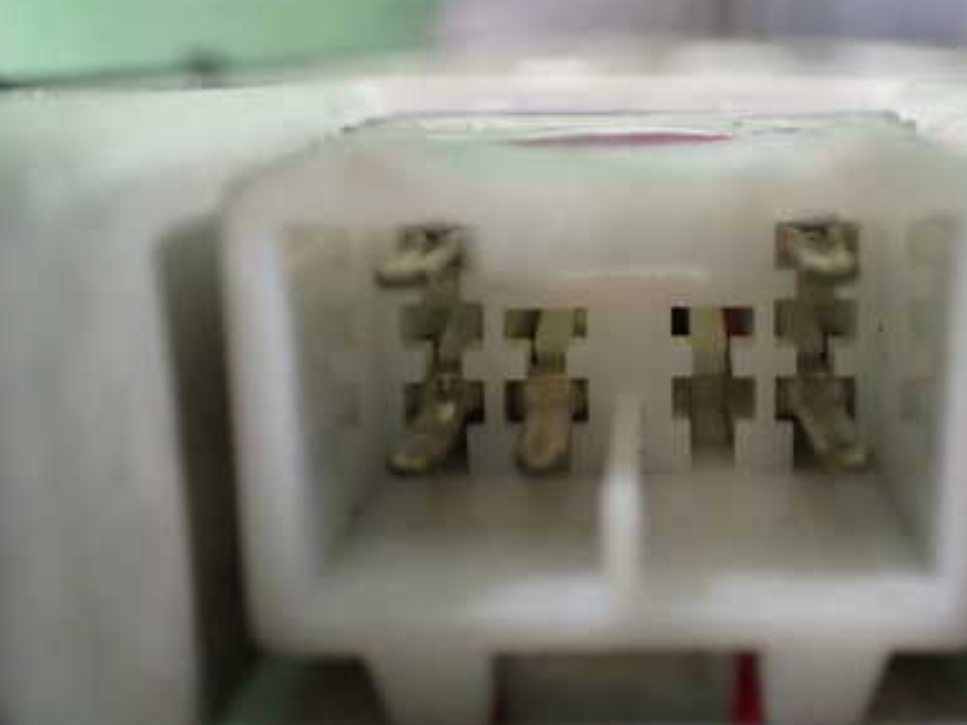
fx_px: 1592
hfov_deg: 33.4
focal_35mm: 57
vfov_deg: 25.6
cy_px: 416
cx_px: 661
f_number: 2.5
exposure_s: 1/40
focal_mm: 6.37
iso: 1000
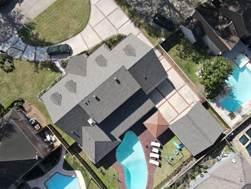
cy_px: 94
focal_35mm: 24
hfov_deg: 71.6
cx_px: 126
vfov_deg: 56.8
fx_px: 174
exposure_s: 1/350
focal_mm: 4.5
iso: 100
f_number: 2.8
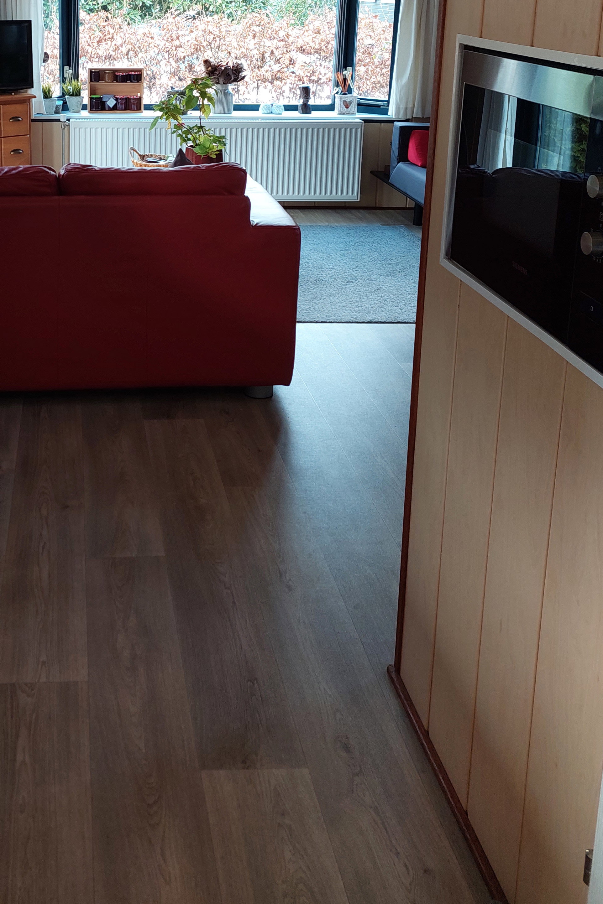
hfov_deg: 32.6
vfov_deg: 46.1
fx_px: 1005
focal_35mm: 40
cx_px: 138
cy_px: 190
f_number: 1.8
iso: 100
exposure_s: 1/50
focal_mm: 5.23
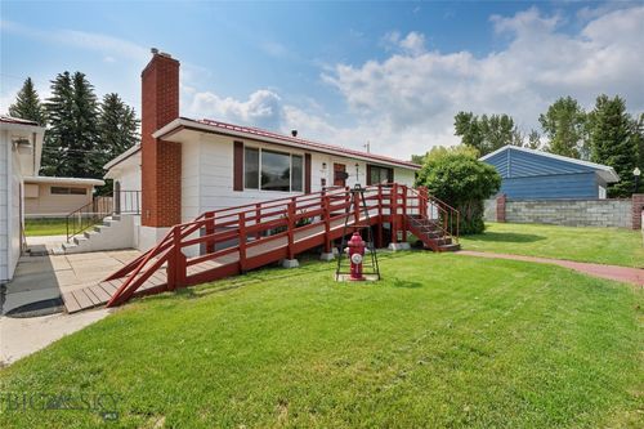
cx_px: 322
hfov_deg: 95.0
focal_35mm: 16
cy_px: 214
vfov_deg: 72.0
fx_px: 295
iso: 160
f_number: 8
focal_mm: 16.5
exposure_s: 1/640
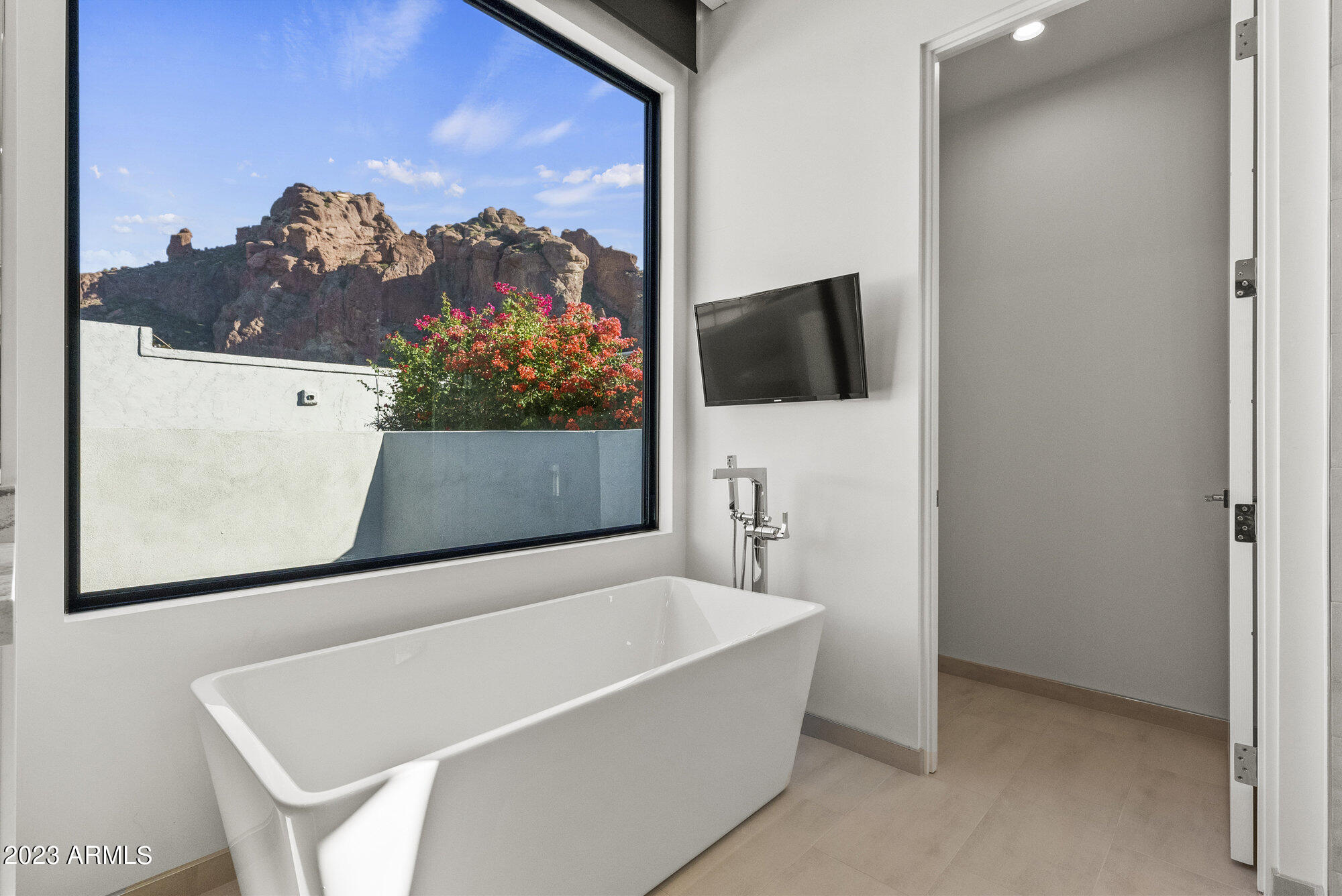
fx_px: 597
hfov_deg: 96.7
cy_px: 448
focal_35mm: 16
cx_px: 671
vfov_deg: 73.8
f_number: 8
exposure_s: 1/200
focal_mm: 16
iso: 2000
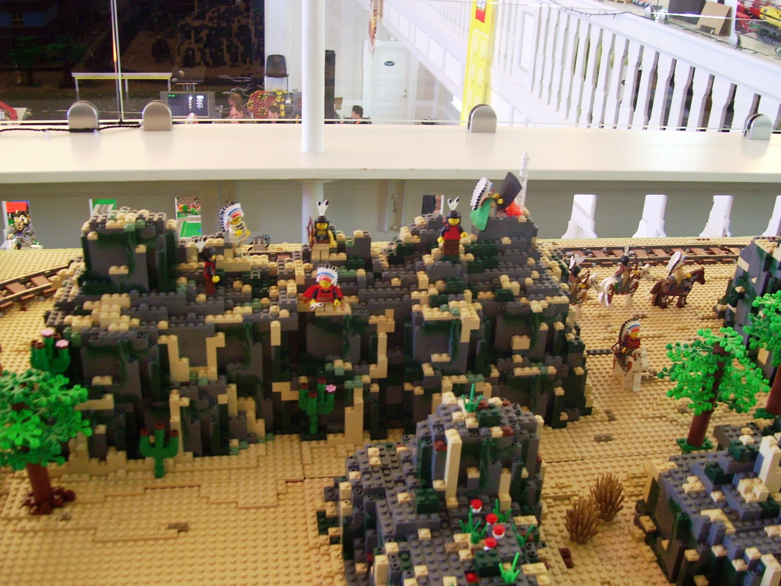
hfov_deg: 51.4
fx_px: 812
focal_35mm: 36
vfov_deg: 39.7
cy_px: 293
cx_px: 390
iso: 160
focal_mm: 6
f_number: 2.7
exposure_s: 1/8
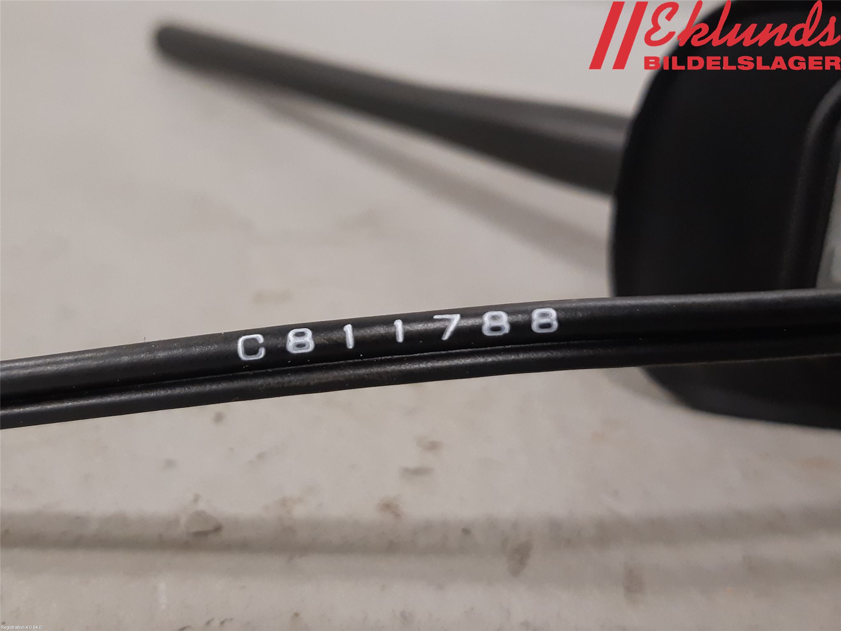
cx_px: 420
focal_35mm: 26
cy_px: 316
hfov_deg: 67.3
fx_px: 632
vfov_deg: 53.1
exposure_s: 1/60
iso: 250
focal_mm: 3.93
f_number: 1.7
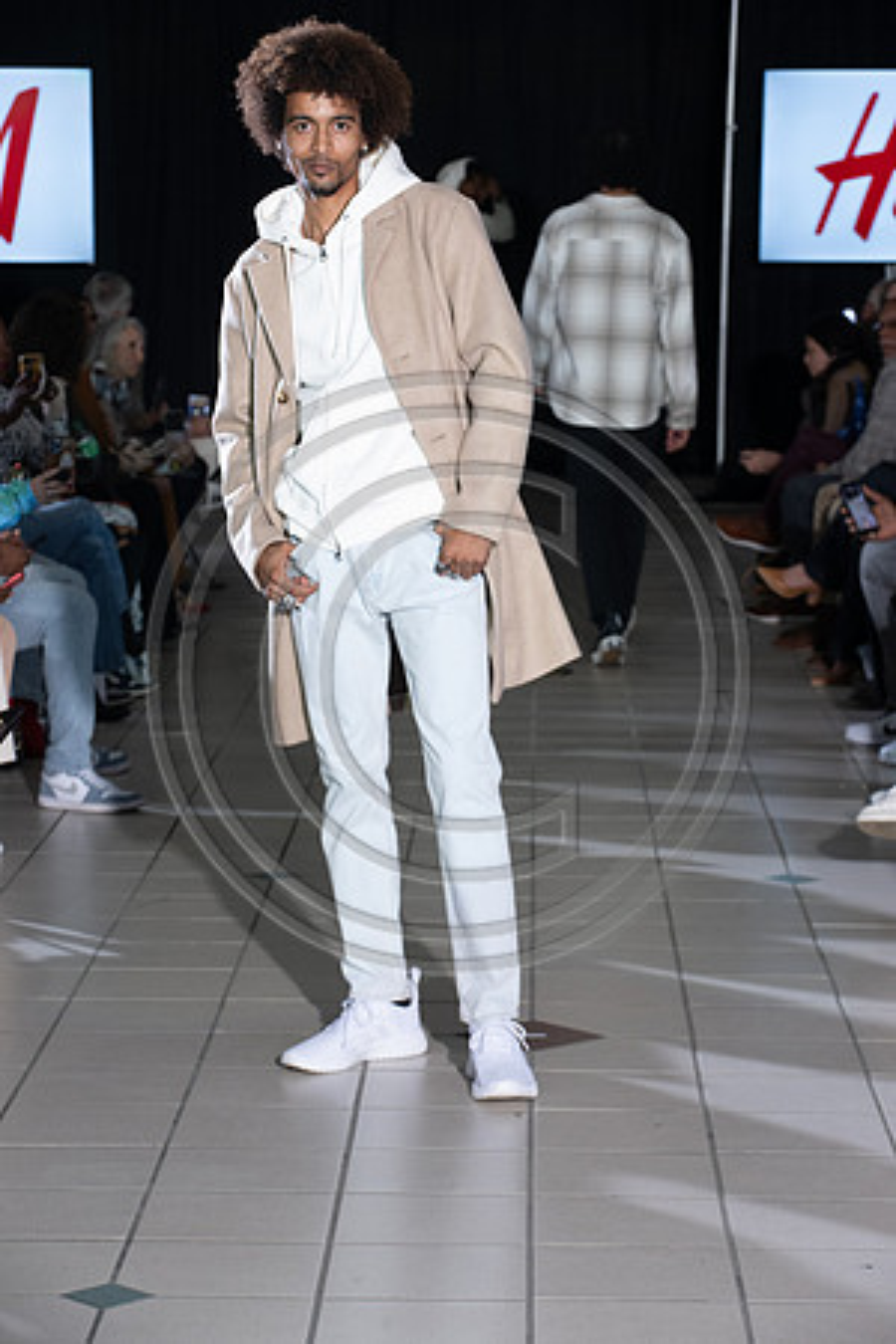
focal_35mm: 102
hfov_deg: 13.4
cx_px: 448
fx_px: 3808
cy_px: 672
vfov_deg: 20.0
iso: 1250
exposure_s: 1/125
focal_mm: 102
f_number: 7.1
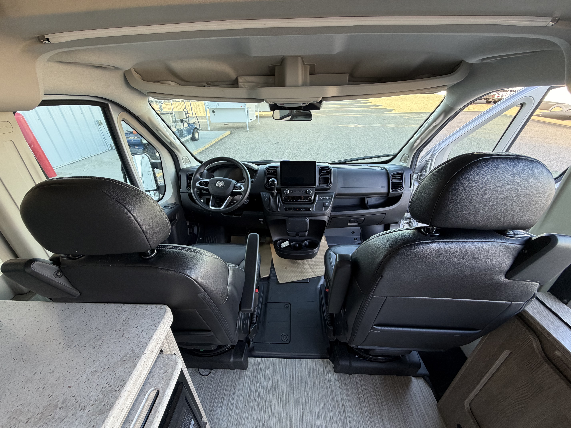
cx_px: 286
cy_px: 214
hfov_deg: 102.1
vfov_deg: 85.7
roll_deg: +2.8
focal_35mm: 14
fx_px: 231
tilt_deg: -29.8
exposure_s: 1/121
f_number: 2.2
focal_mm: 2.22
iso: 125
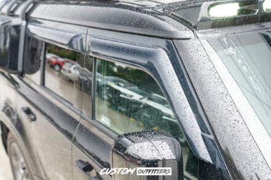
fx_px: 263
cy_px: 90
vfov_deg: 37.9
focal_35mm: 35
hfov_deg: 54.4
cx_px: 136
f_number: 3.5
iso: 1600
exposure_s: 1/160
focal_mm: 35
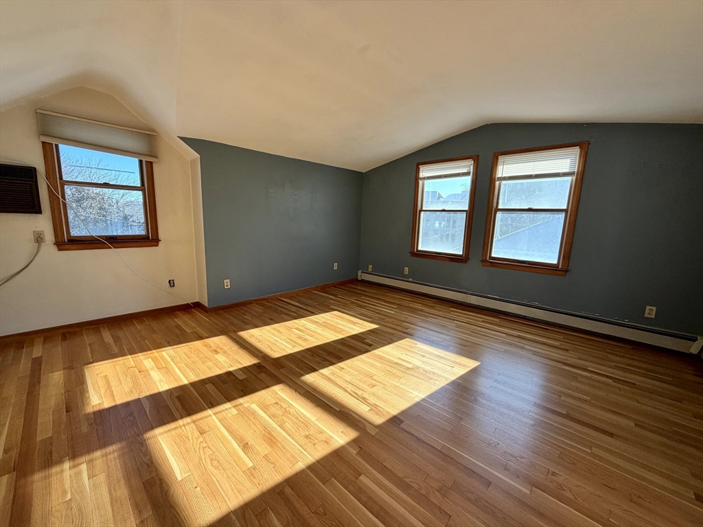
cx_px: 352
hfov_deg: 102.1
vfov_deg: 85.7
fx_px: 284
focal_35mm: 14
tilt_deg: -8.7
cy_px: 264
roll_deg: -1.4
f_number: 2.2
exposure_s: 1/190
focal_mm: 2.22
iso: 40
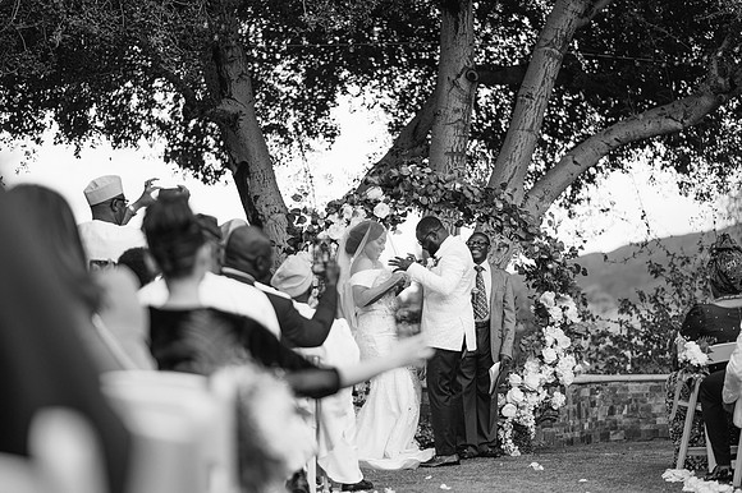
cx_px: 371
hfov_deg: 23.7
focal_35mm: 86
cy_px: 246
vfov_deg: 15.9
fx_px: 1766
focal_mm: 85
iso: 100
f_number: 2
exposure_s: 1/2000
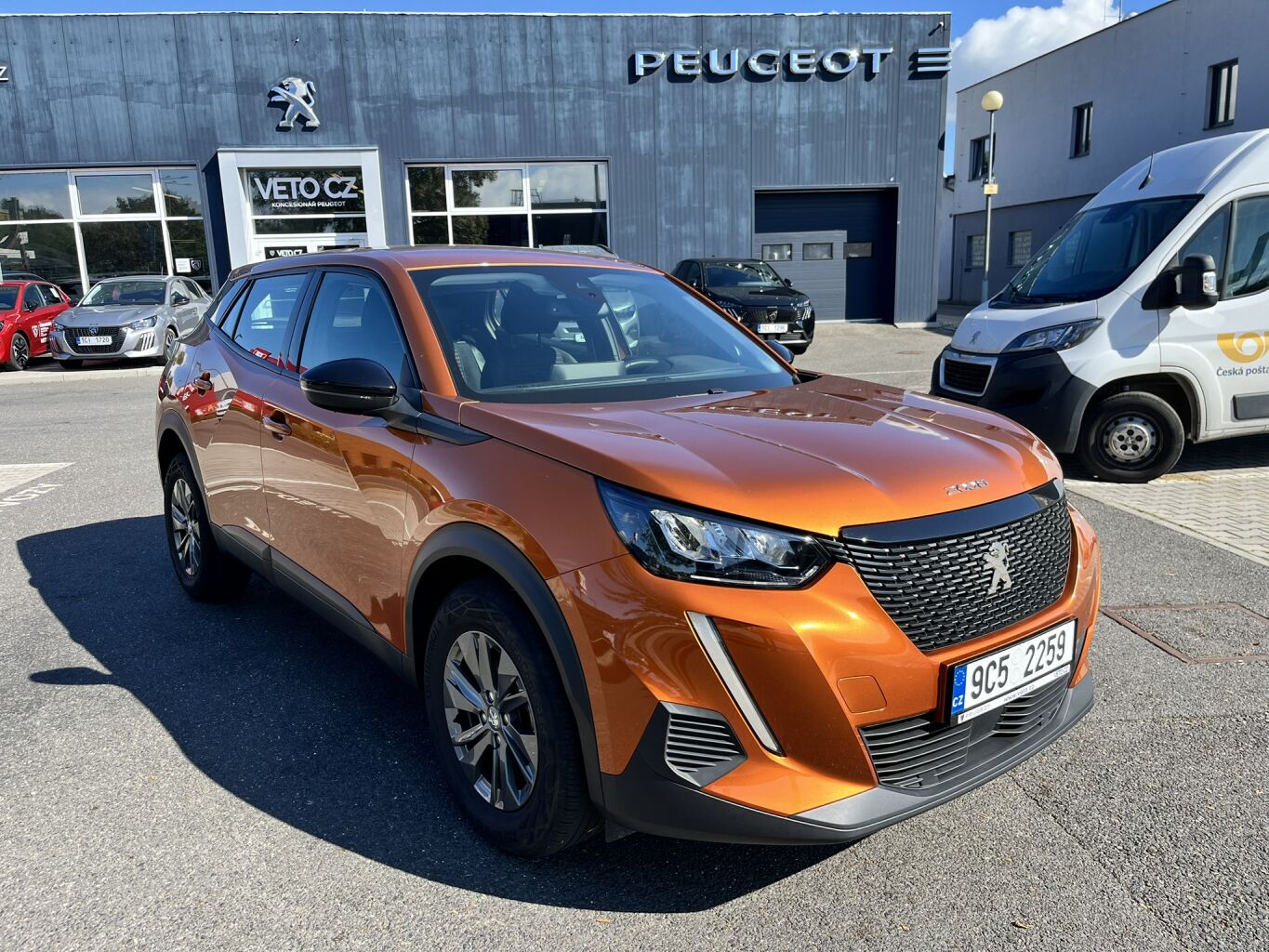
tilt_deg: -13.3
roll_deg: +1.0
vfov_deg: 53.1
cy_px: 476
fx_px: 953
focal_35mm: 26
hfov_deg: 67.3
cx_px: 634
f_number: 1.6
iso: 50
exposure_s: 1/1294
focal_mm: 5.1
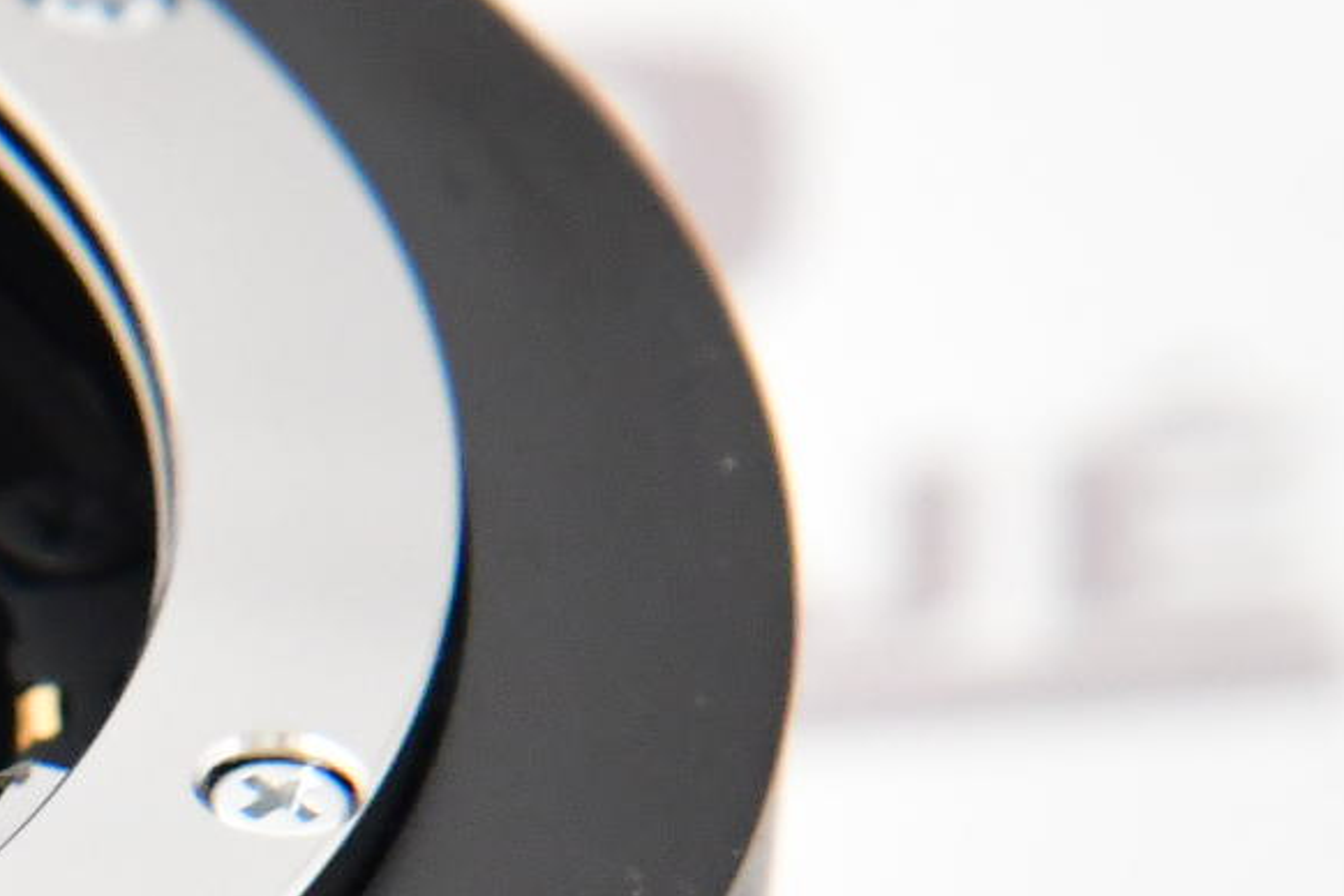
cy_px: 1801
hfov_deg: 2.4
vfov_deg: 1.6
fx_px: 31768
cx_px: -1078
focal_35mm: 851
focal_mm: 120
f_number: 11
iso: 2500
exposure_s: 1/200
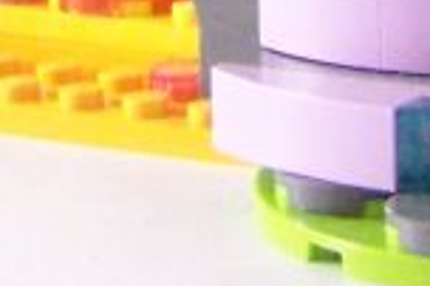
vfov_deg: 4.3
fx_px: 3603
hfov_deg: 6.8
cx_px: 37
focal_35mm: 302
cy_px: -651
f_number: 3.2
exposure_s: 1/45
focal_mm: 7.1
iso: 400
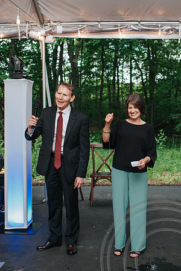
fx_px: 400
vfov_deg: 37.5
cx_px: 122
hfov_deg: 25.4
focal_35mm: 53
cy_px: 136
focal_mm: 35
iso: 500
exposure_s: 1/200
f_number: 2.8
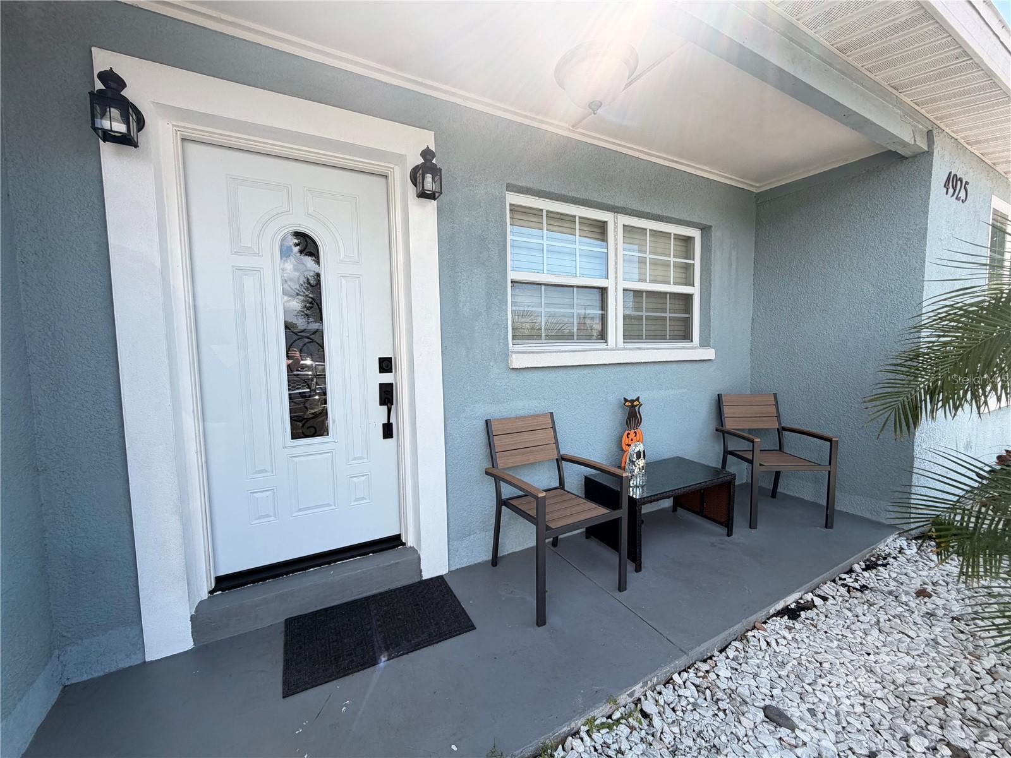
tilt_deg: -4.7
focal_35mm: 14
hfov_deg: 102.1
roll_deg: +1.6
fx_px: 409
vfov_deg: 85.7
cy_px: 379
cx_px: 506
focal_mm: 2.22
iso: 50
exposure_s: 1/408
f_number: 2.2
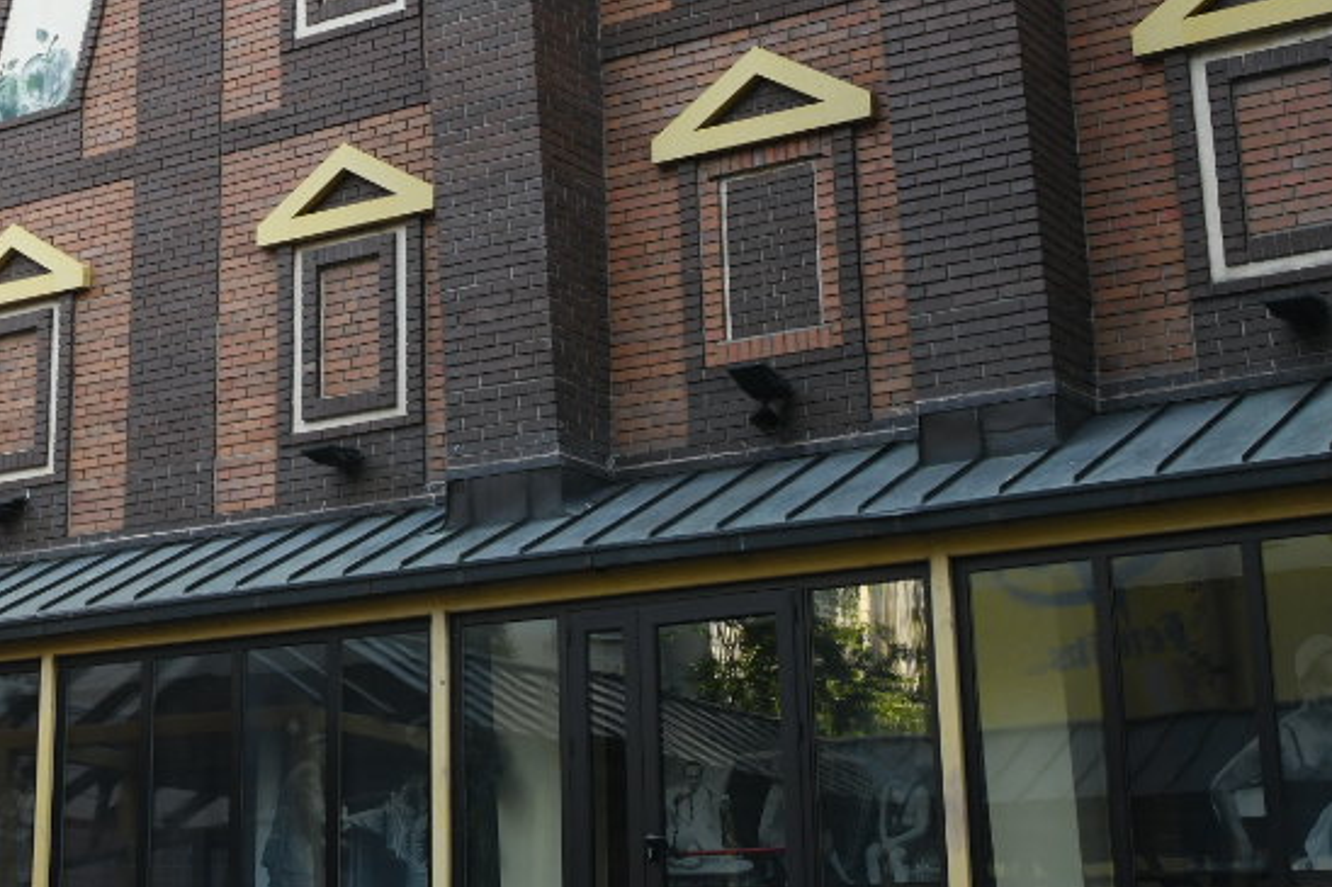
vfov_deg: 19.0
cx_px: 100
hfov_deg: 27.3
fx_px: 2626
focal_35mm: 71
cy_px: 197
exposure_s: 1/640
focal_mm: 24
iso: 1000
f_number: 5
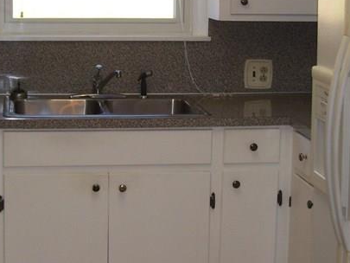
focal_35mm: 91
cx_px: 113
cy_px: 70
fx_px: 920
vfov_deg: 16.2
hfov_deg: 21.4
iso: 80
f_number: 2.7
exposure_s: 1/60
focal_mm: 6
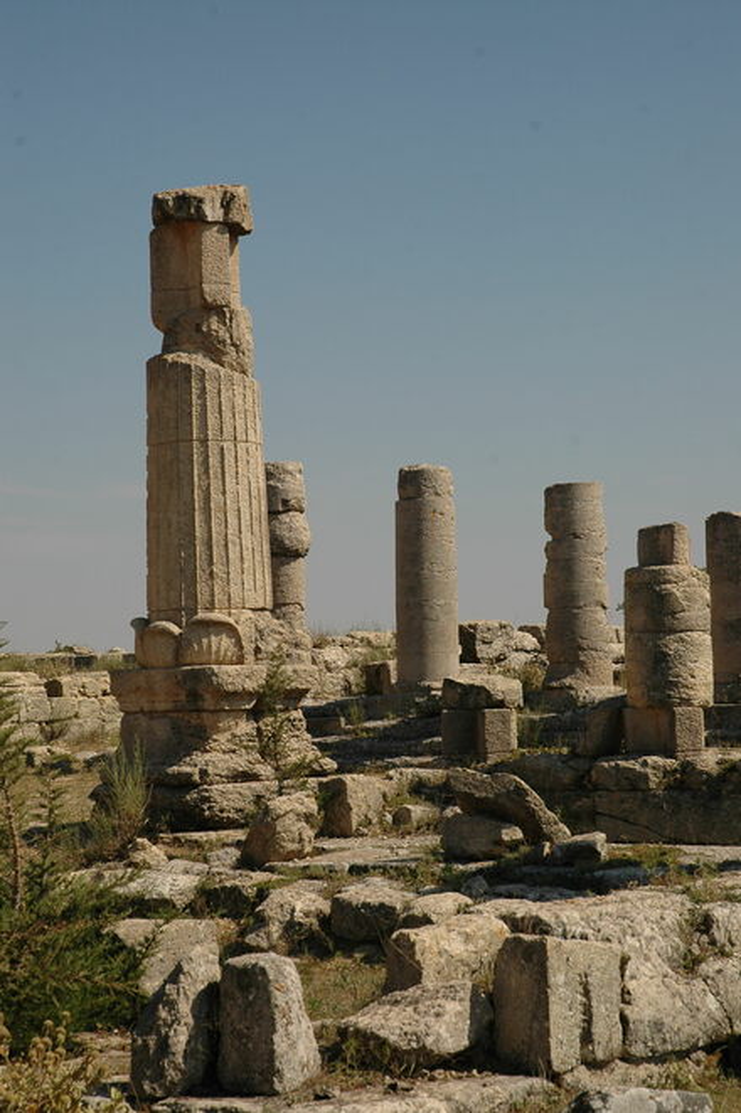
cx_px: 370
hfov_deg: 16.5
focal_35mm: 82
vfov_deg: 24.6
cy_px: 556
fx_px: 2550
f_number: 9
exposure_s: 1/640
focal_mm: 55
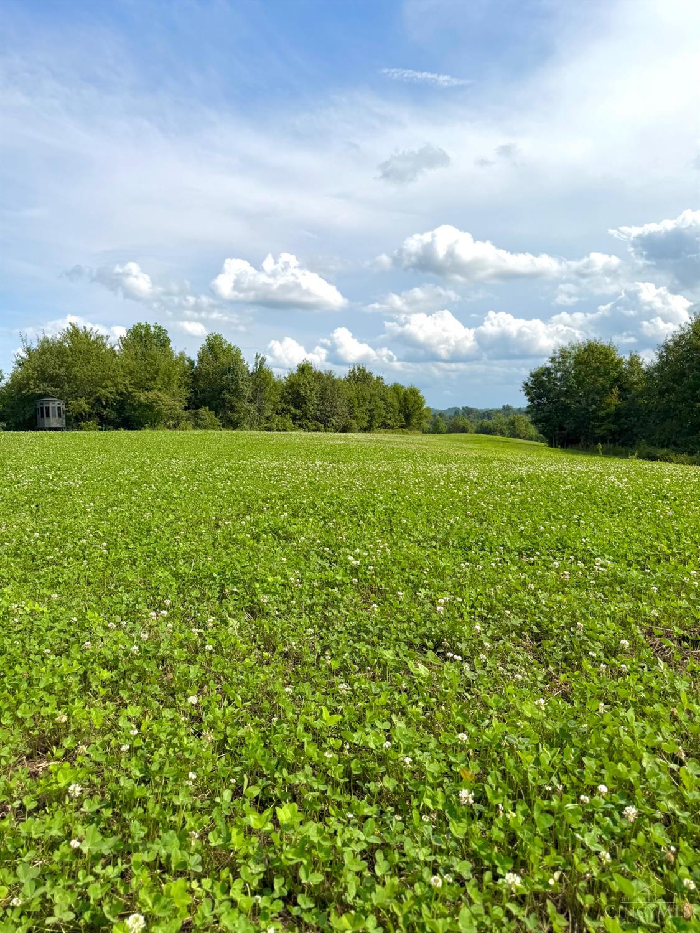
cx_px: 350
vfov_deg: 71.6
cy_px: 466
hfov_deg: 56.8
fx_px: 647
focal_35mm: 24
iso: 80
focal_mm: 6.76
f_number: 1.78
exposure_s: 1/6173
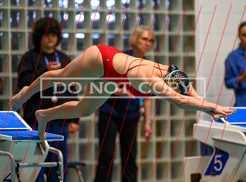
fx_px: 2270
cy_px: 91
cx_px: 123
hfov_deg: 6.2
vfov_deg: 4.6
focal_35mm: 321
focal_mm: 300
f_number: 2.8
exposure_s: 1/800
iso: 2000
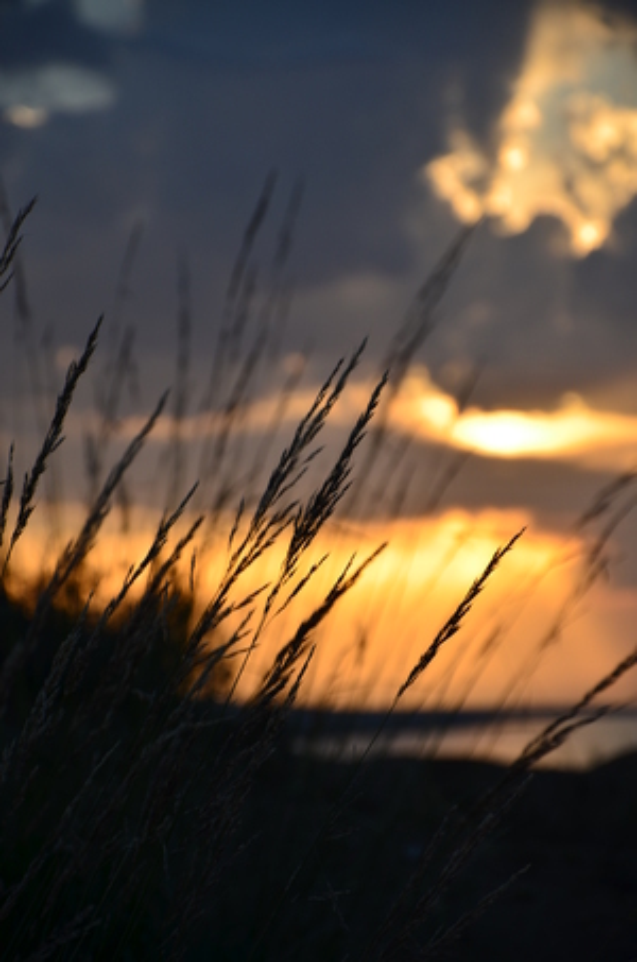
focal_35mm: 158
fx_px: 4199
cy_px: 481
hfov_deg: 8.7
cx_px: 318
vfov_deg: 13.1
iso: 100
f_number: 5.6
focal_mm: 105
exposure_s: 1/350
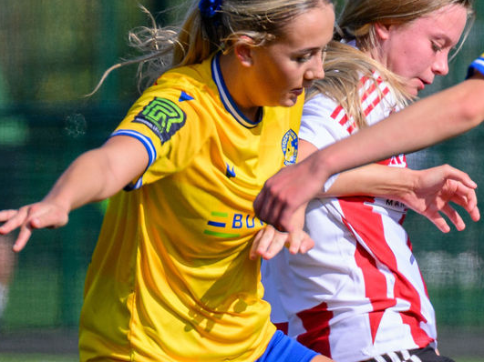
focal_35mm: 1720
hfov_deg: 1.2
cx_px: 451
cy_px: 197
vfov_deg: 0.9
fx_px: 24044
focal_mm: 360
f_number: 5.6
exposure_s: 1/2000
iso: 400
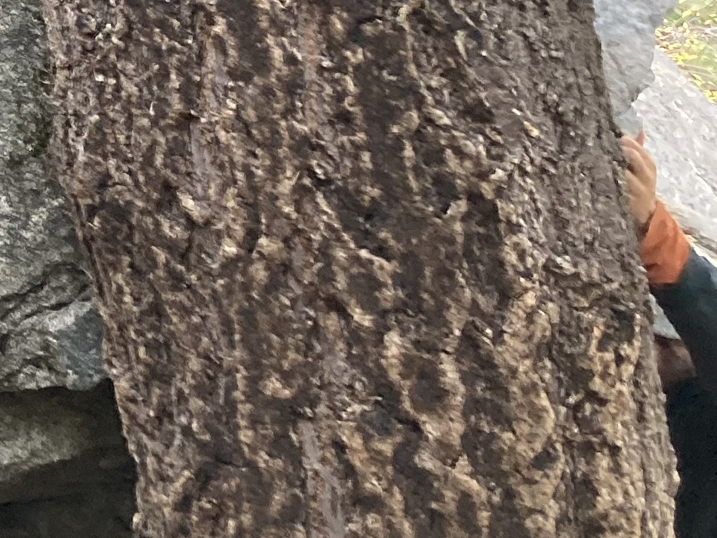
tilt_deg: +10.6
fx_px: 2507
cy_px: -404
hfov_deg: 13.8
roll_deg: +1.8
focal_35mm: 121
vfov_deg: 11.4
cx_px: -716
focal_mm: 3.99
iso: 160
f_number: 1.8
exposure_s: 1/60
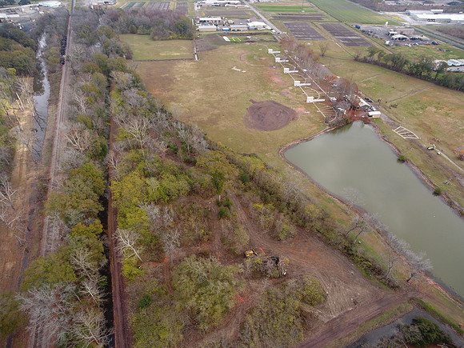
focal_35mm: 20
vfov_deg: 66.0
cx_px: 232
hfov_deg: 81.7
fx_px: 268
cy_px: 174
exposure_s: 1/263
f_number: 2.8
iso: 100
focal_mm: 3.61
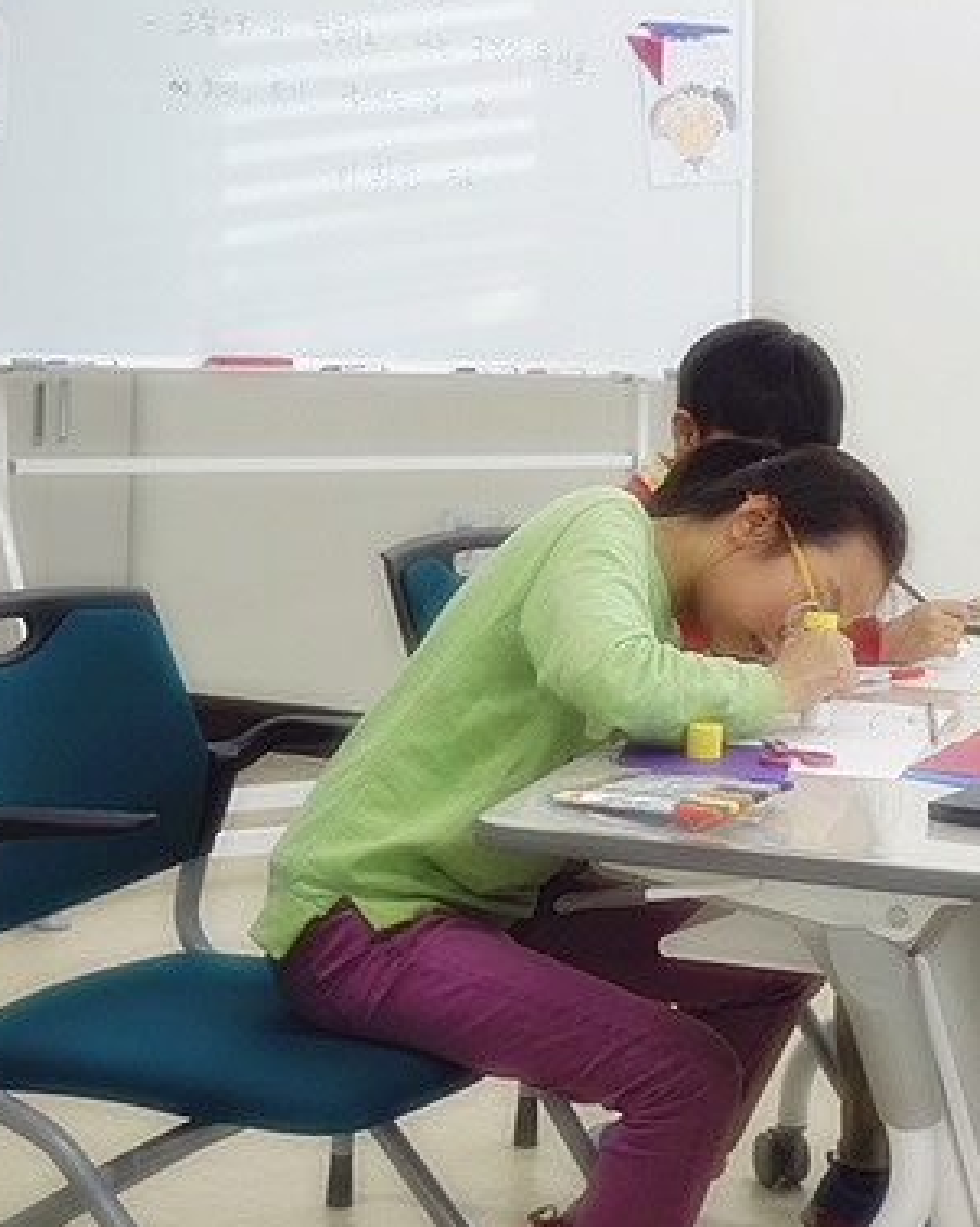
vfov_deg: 21.5
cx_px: 882
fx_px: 3231
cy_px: 561
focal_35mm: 89
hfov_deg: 17.0
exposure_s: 1/160
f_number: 5
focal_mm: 34
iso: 320
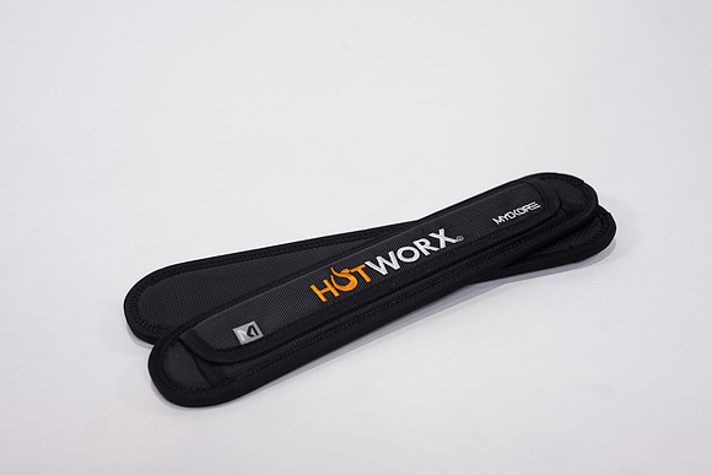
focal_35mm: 50
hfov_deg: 39.6
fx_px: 989
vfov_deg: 27.0
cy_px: 238
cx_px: 356
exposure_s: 1/125
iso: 200
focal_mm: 50
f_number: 4
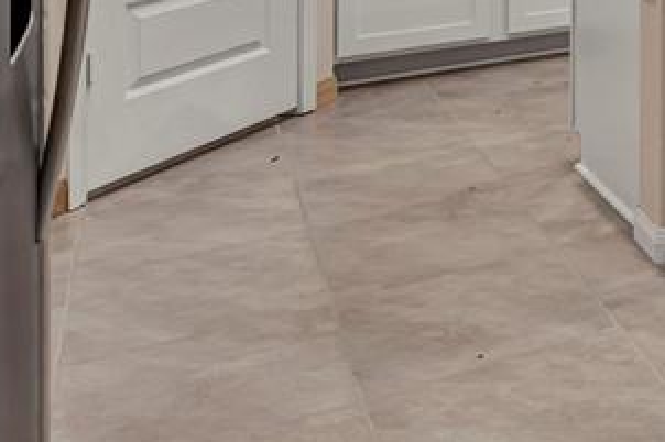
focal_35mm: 61
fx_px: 1126
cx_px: 969
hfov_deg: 25.6
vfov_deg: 19.2
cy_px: -242
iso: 200
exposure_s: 1/15
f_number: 8
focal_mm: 12
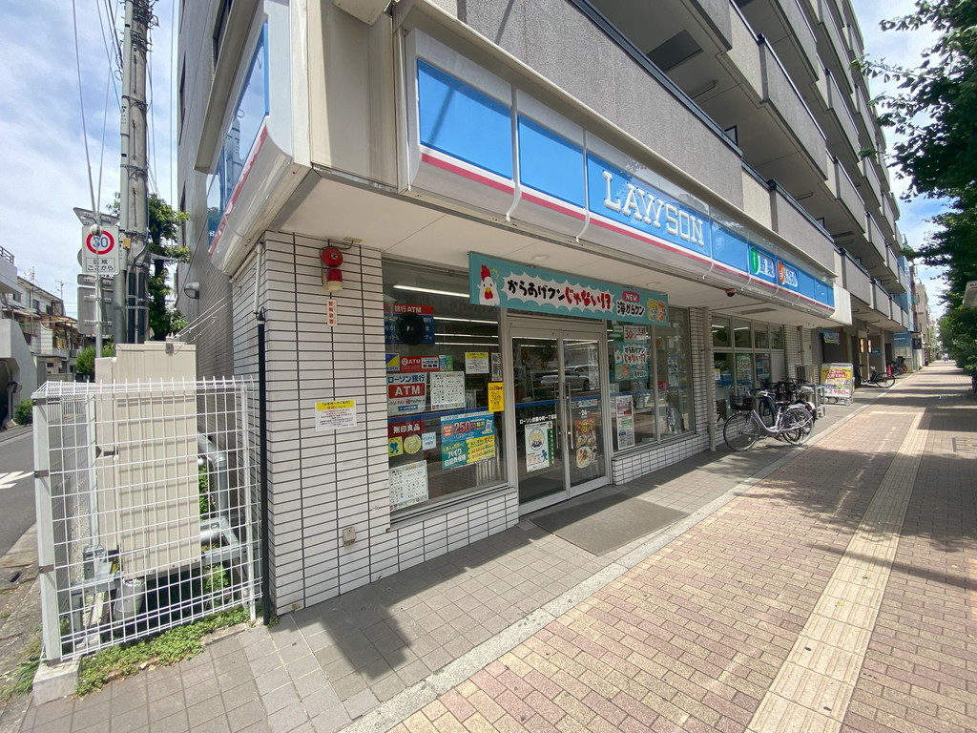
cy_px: 366
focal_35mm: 13
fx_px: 367
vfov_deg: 89.9
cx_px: 488
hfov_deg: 106.2
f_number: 2.4
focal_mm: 1.54
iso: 20
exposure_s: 1/381
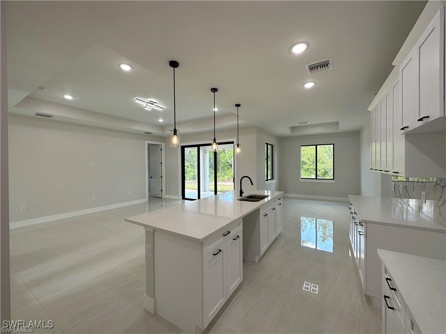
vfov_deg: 85.7
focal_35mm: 14
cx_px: 223
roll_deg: +0.1
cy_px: 167
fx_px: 180
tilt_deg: -1.1
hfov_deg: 102.1
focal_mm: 2.22
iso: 40
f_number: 2.2
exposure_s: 1/120
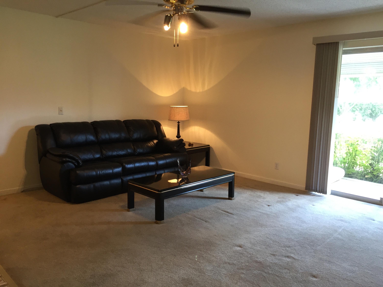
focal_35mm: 29
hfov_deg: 61.7
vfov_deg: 48.2
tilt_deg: -9.0
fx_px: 321
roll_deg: -2.5
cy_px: 144
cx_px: 192
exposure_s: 1/30
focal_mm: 4.15
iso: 125
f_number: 2.2
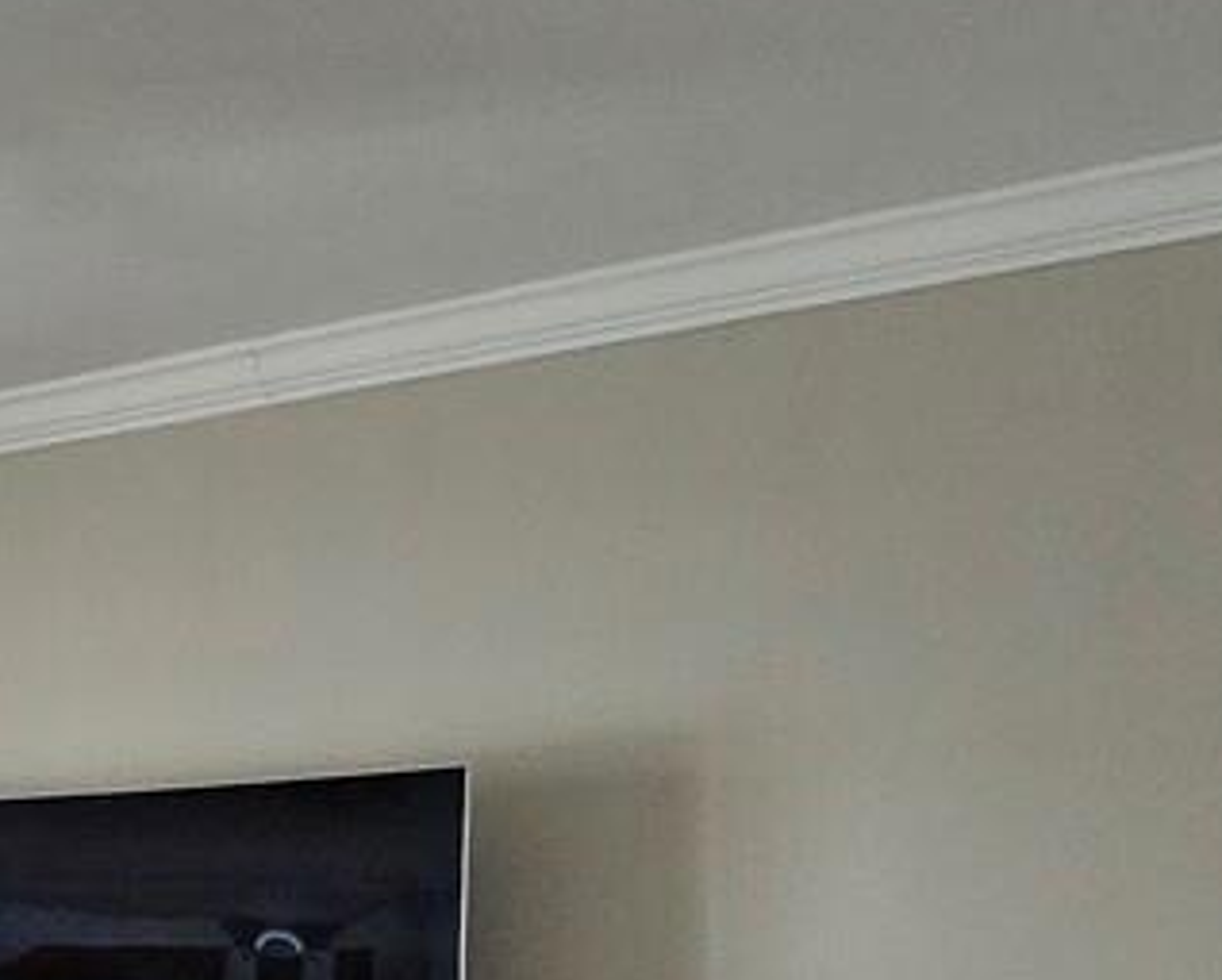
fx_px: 1846
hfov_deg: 31.5
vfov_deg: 26.4
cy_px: 1176
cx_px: -196
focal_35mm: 51
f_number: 2.2
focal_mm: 2.2
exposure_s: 1/60
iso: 320
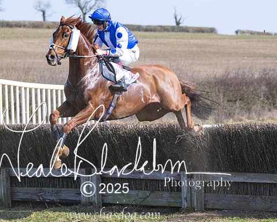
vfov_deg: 8.6
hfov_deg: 10.7
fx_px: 1475
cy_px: 110
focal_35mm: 180
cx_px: 127
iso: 200
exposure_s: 1/1600
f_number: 4
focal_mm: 97
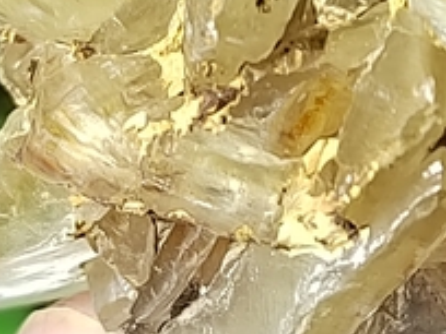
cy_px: -28
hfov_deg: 10.9
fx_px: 2319
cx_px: 378
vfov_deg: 8.2
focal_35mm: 180
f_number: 1.9
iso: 363
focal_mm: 5.52
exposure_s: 1/100
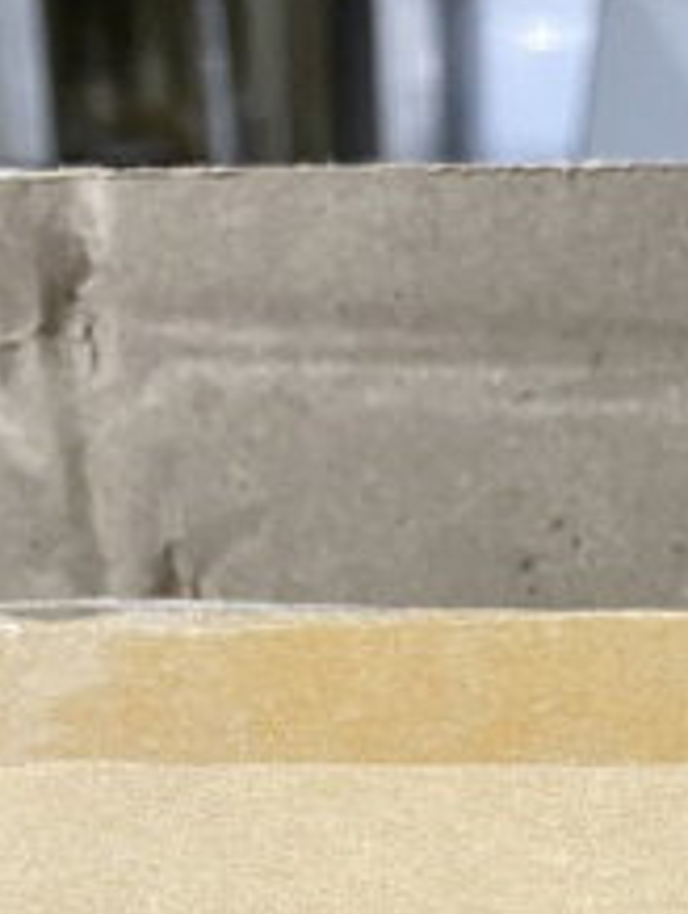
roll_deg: +1.2
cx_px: 566
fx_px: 2566
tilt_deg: -25.4
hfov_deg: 15.2
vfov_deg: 17.4
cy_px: 1520
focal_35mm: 97
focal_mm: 4.25
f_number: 1.8
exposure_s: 1/60
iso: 160
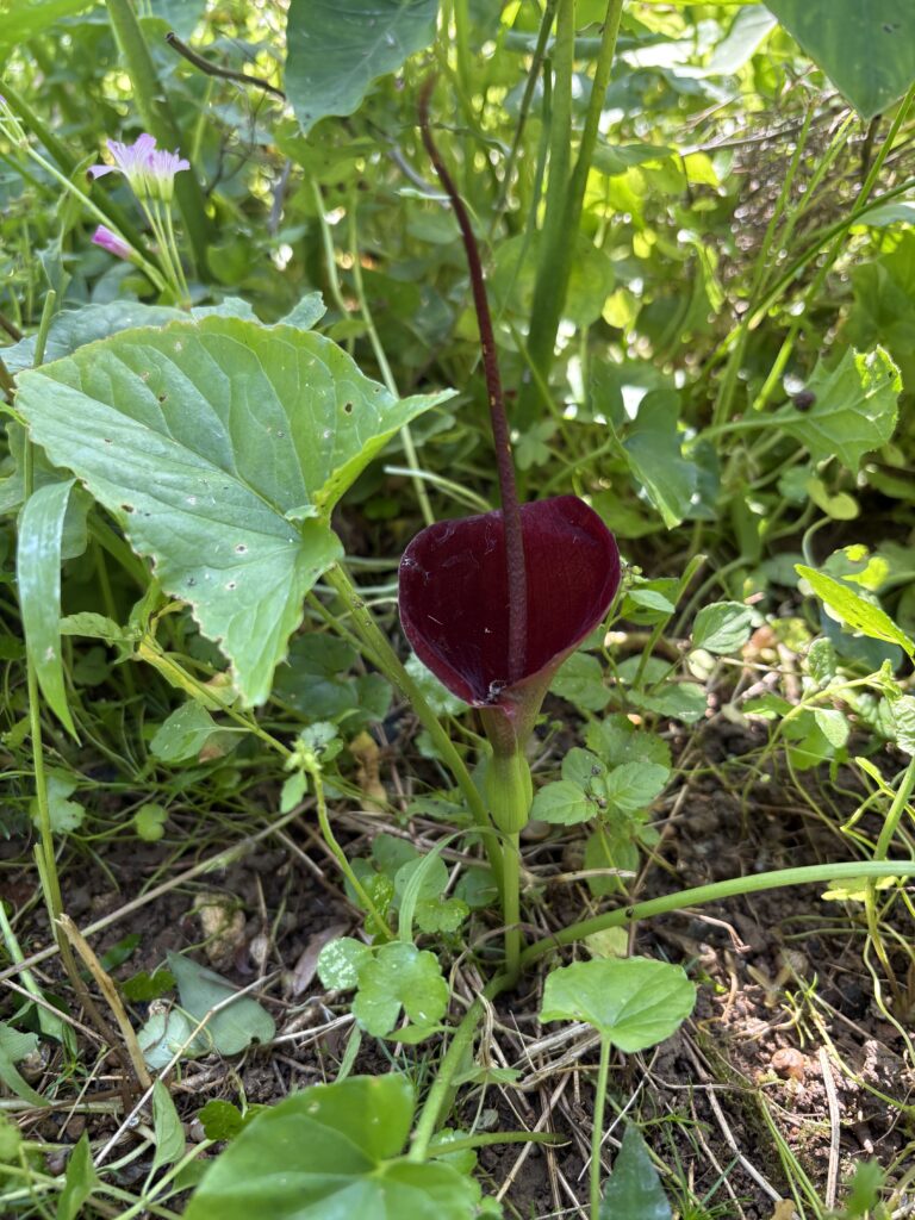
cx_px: 458
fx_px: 916
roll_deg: -0.4
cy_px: 610
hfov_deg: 53.1
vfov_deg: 67.3
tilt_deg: -35.7
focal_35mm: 26
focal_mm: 5.96
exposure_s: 1/233
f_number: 1.6
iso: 64
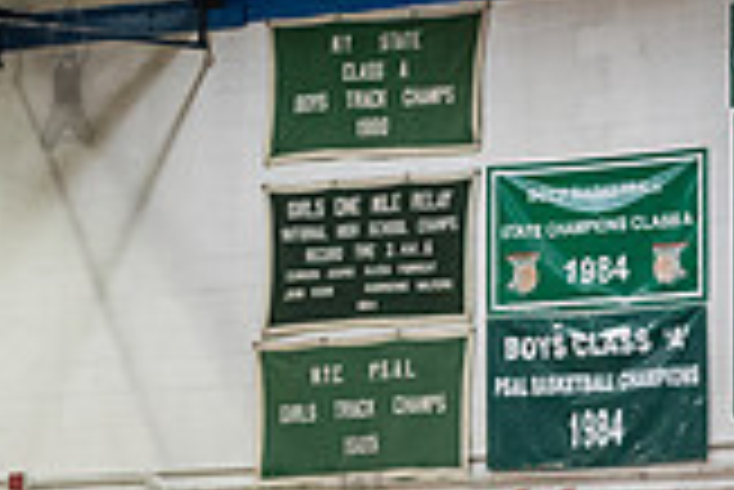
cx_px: 1024
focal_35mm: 181
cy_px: 811
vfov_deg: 7.4
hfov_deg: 11.0
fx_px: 3694
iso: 6400
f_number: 3.5
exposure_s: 1/400
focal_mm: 35
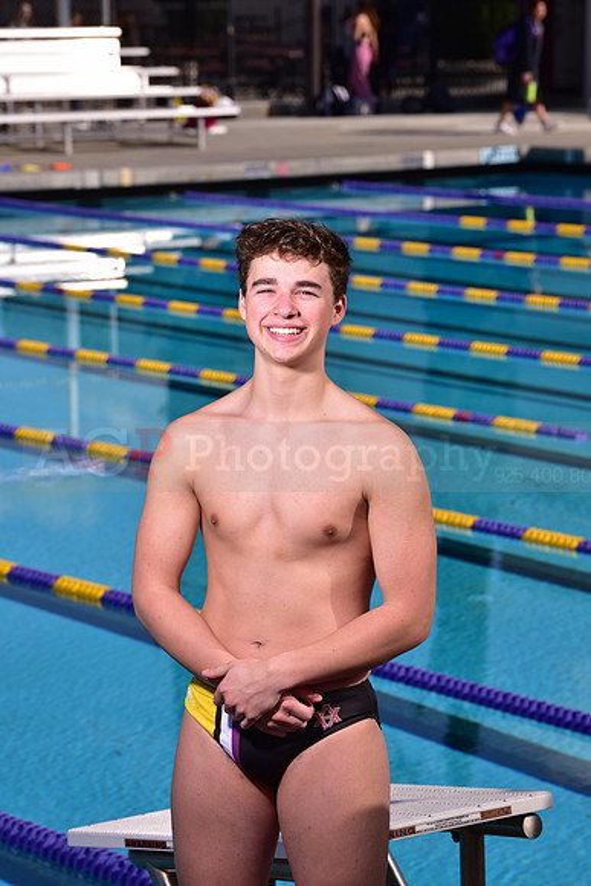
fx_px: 3199
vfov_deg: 15.8
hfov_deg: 10.6
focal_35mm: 130
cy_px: 443
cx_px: 296
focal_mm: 130
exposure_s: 1/250
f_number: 9
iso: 80
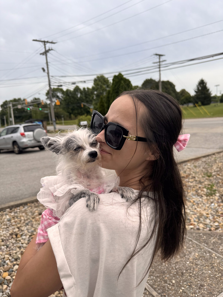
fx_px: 206
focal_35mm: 24
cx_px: 112
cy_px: 148
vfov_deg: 71.6
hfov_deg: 56.8
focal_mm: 6.76
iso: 80
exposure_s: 1/598
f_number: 1.78
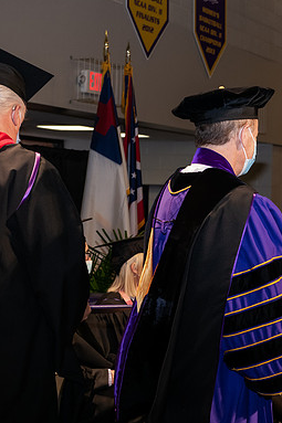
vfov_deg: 21.7
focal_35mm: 94
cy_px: 212
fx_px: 1105
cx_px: 293
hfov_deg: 14.3
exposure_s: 1/200
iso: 1600
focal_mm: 62
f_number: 6.3
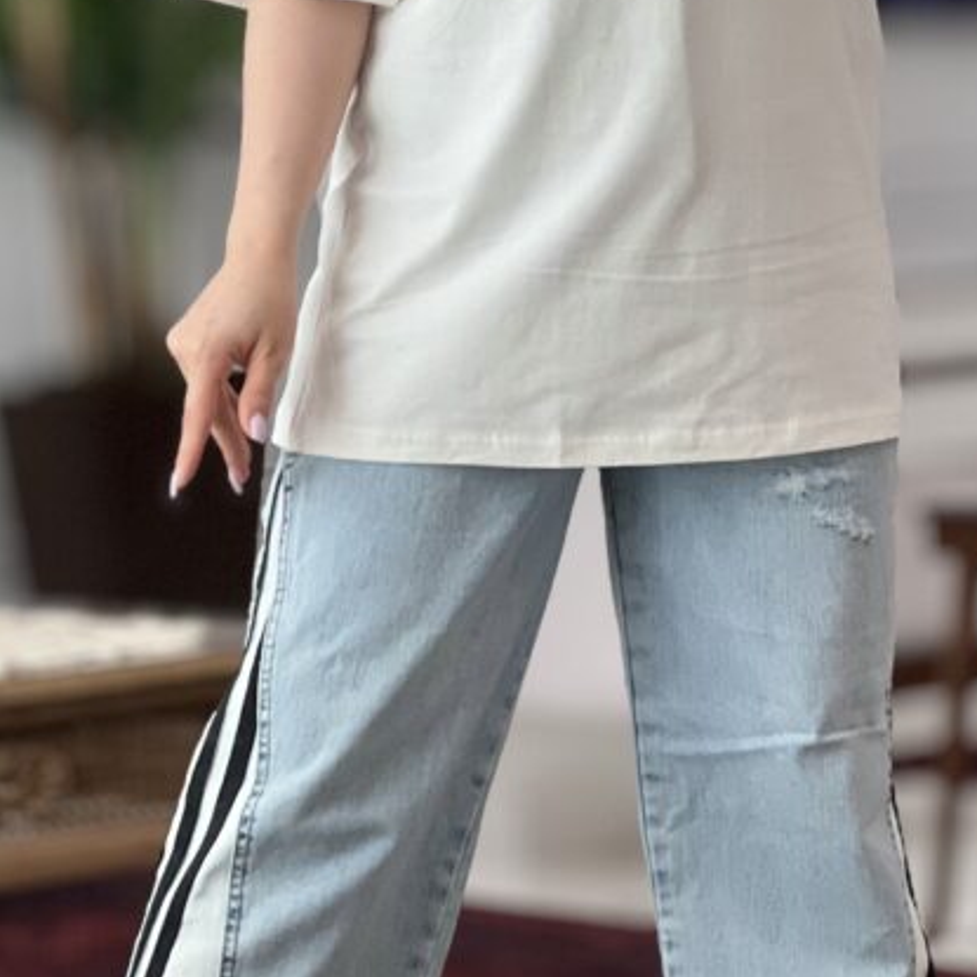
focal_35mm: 168
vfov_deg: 10.3
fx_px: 5365
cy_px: 40
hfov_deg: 10.4
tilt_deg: -18.4
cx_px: 447
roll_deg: +4.8
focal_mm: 9
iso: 160
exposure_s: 1/100
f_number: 2.8
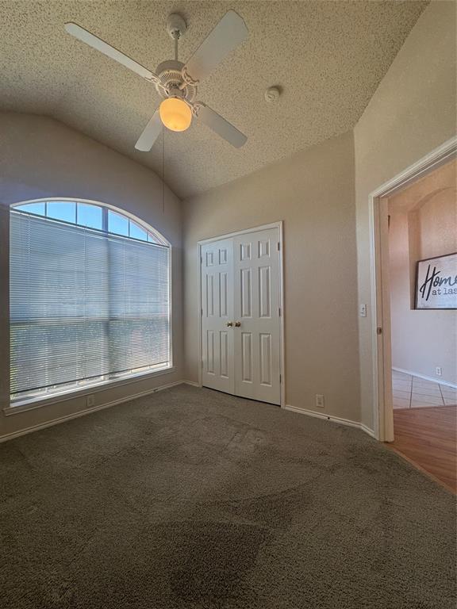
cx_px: 228
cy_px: 304
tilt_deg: +0.4
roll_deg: +1.2
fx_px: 246
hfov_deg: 85.7
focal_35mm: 14
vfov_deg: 102.1
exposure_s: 1/145
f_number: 2.2
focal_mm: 2.22
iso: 40
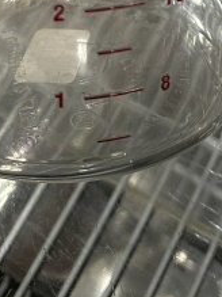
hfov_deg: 16.5
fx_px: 762
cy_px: -201
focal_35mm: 89
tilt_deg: -47.6
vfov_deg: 18.4
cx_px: 160
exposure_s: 1/121
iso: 200
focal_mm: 6.86
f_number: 1.78
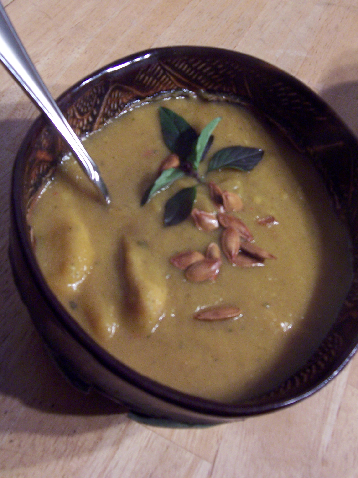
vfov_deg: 48.9
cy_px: 224
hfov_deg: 37.7
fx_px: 524
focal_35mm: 38
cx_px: 194
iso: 140
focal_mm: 5.5
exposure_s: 1/8
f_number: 3.4
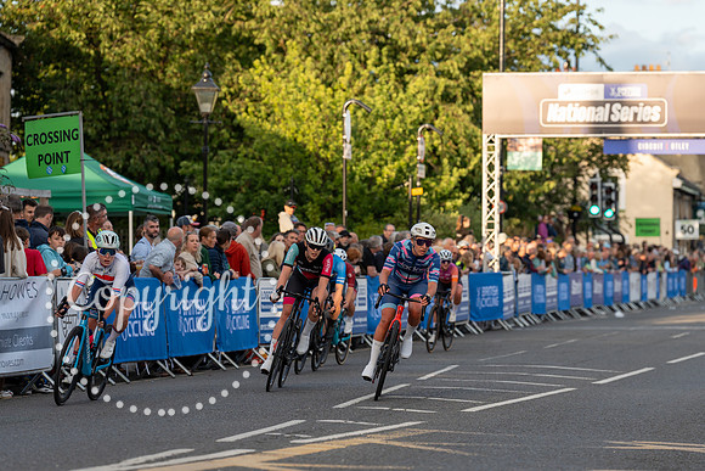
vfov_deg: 10.2
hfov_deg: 15.2
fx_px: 2644
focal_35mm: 135
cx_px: 352
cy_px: 236
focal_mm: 135
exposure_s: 1/800
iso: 400
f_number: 3.5
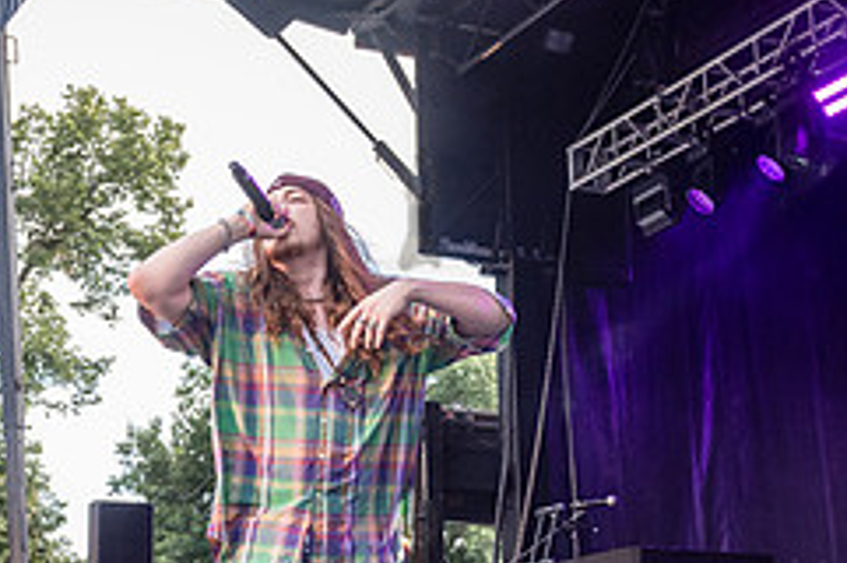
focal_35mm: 80
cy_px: 525
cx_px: 405
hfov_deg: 25.4
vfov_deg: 16.7
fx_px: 1880
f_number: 4.5
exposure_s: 1/640
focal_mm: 29
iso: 1000
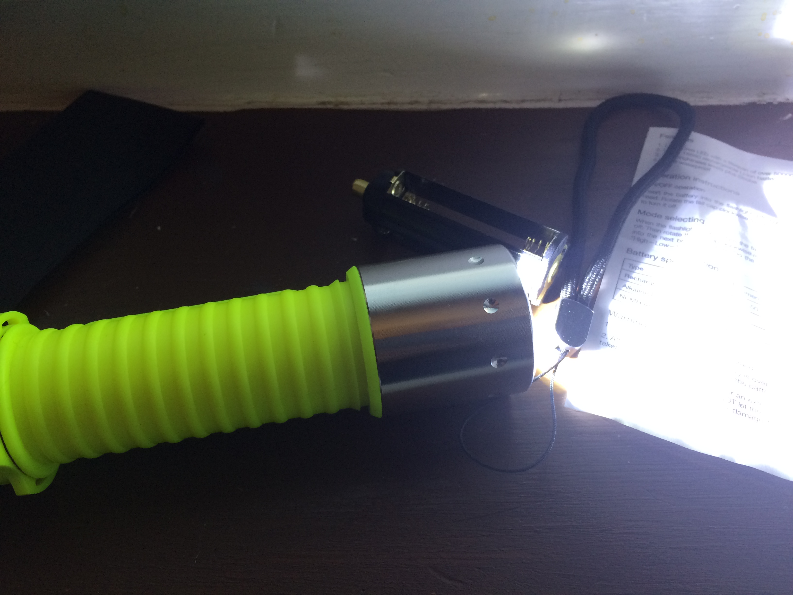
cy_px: 298
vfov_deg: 48.2
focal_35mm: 29
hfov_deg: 61.7
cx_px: 396
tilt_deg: -48.2
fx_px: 664
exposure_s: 1/33
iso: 50
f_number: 2.2
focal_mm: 4.15
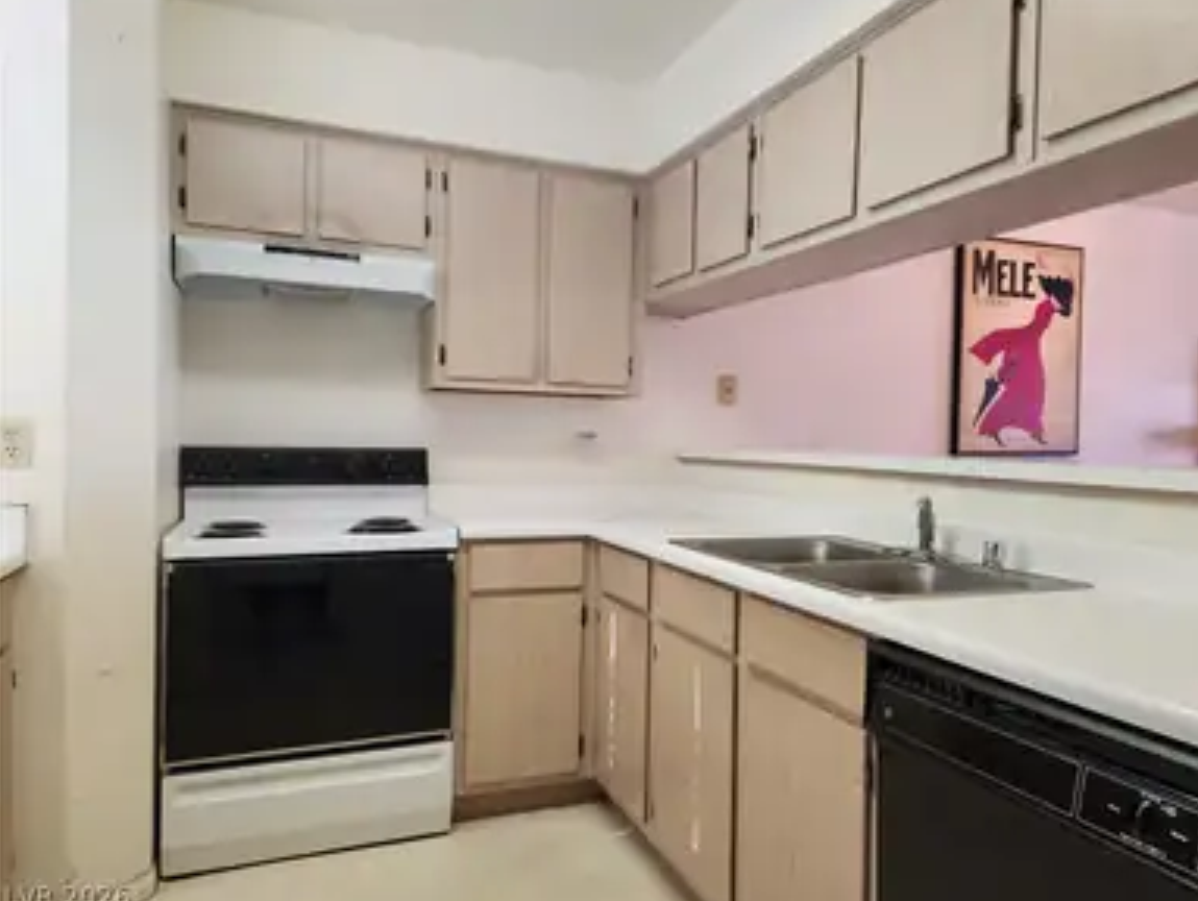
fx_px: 831
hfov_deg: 71.5
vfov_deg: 56.9
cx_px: 622
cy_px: 447
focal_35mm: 24
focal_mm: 5.4
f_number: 1.8
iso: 160
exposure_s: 1/120
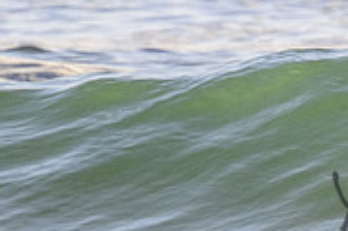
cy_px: 185
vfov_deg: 0.5
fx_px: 25081
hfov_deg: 0.8
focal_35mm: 2597
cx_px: 533
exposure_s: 1/2000
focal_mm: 800
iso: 1600
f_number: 11
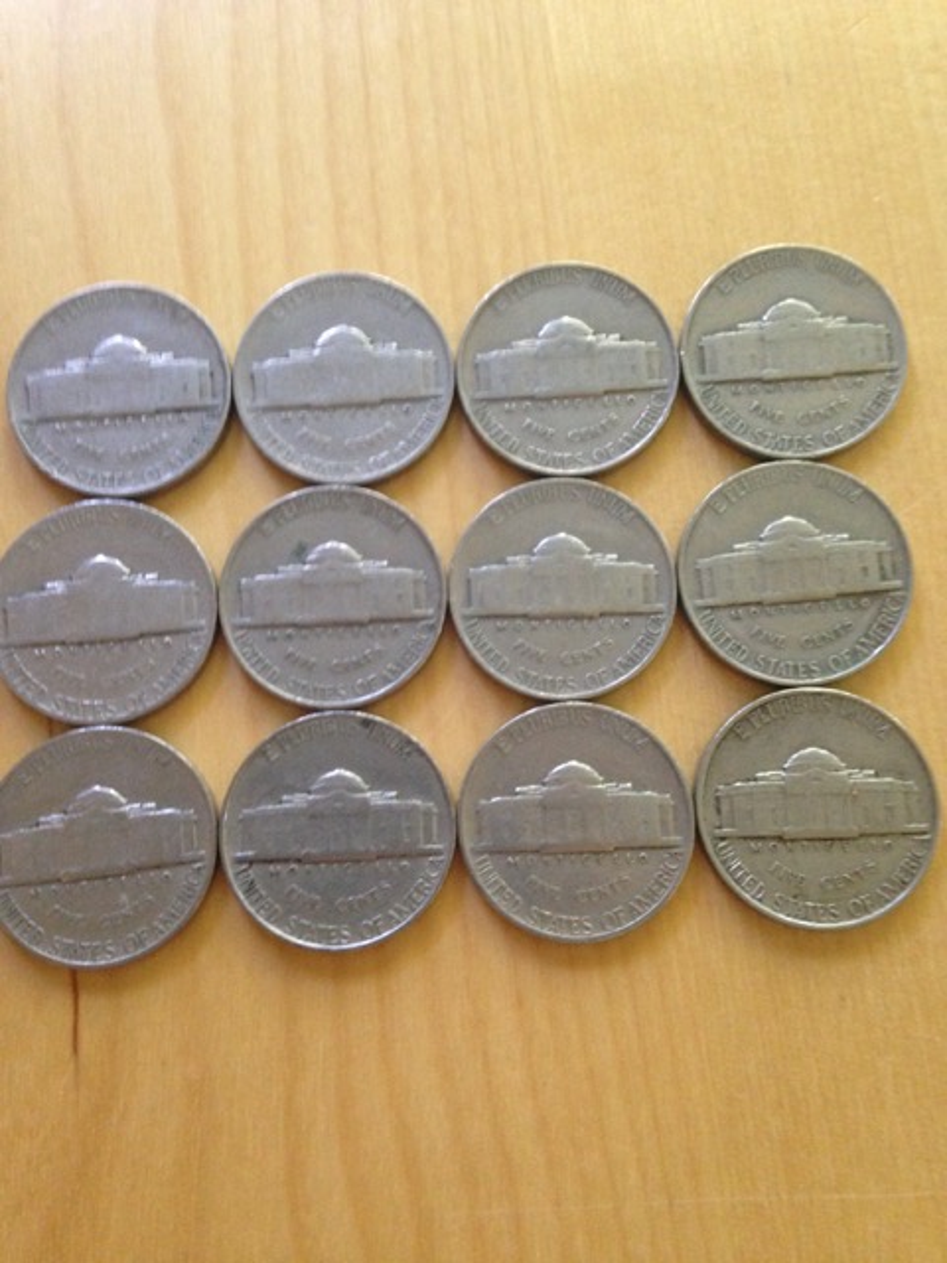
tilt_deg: -80.2
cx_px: 474
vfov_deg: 55.4
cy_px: 632
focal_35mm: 33
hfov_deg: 42.9
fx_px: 1204
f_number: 2.4
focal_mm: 4.12
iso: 250
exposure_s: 1/20
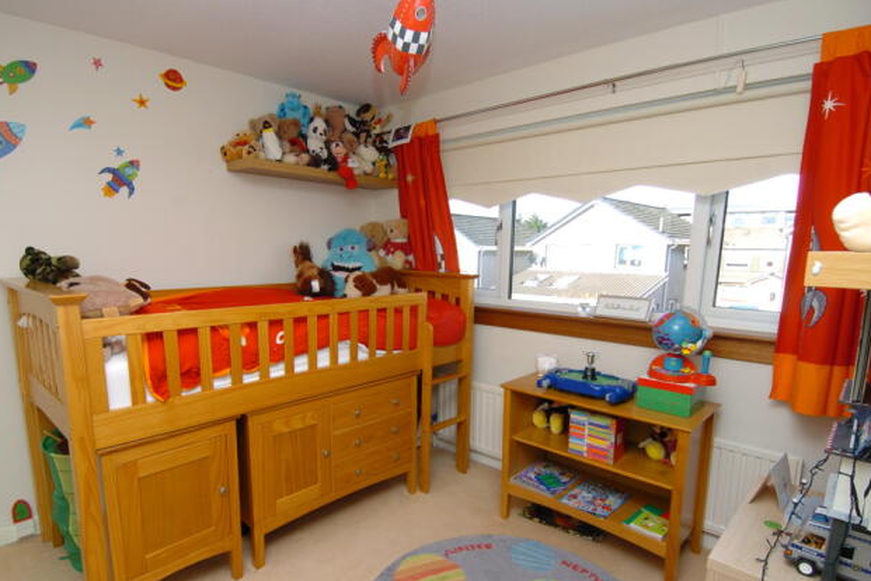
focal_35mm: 19
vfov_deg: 64.5
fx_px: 460
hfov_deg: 86.9
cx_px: 422
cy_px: 305
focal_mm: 12
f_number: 5
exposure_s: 1/160
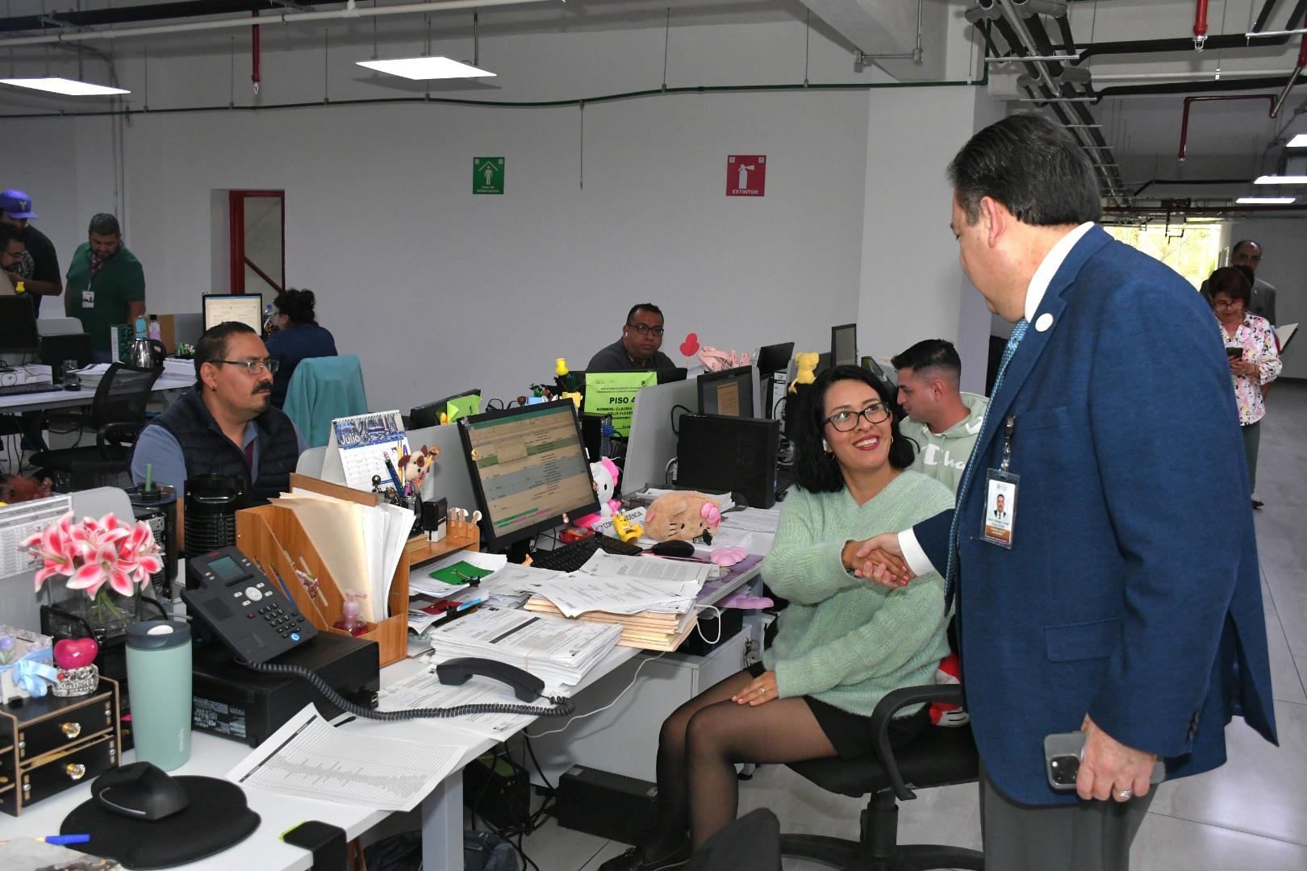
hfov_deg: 61.9
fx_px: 1089
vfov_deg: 43.6
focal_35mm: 30
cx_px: 654
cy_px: 436
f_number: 5.6
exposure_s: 1/161
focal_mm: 20
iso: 1600
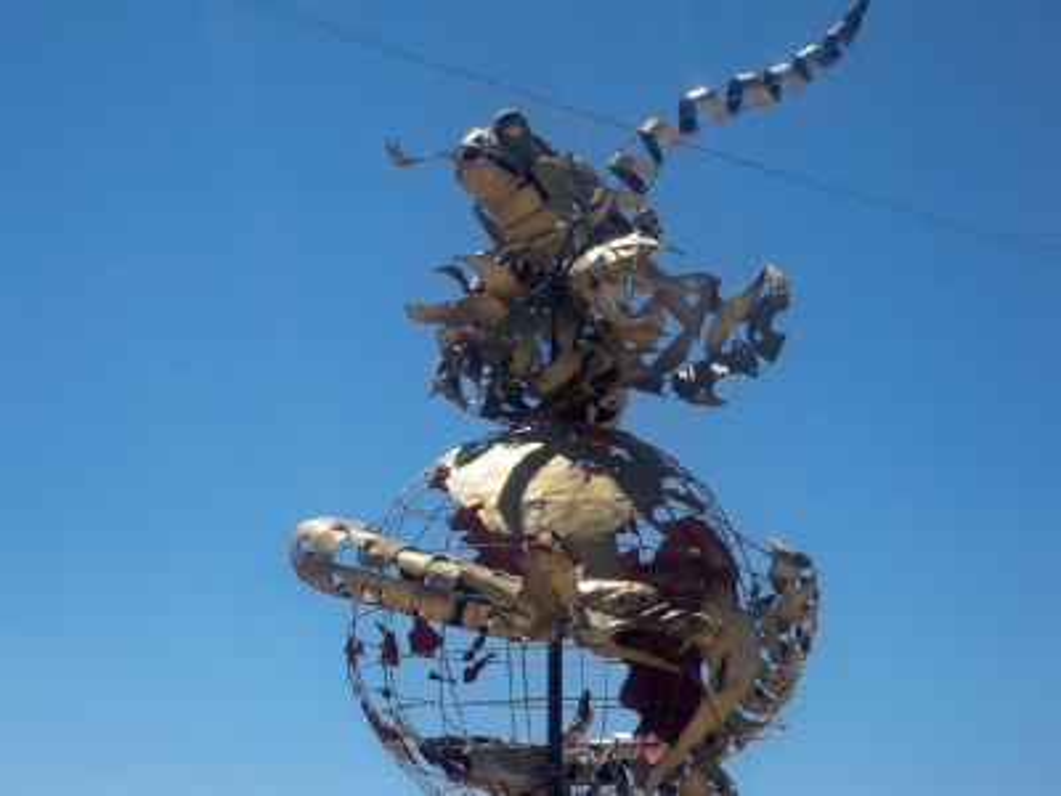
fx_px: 2605
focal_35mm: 85
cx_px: 530
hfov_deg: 23.0
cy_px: 398
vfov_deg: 17.4
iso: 64
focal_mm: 15.1
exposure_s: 1/400
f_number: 5.1
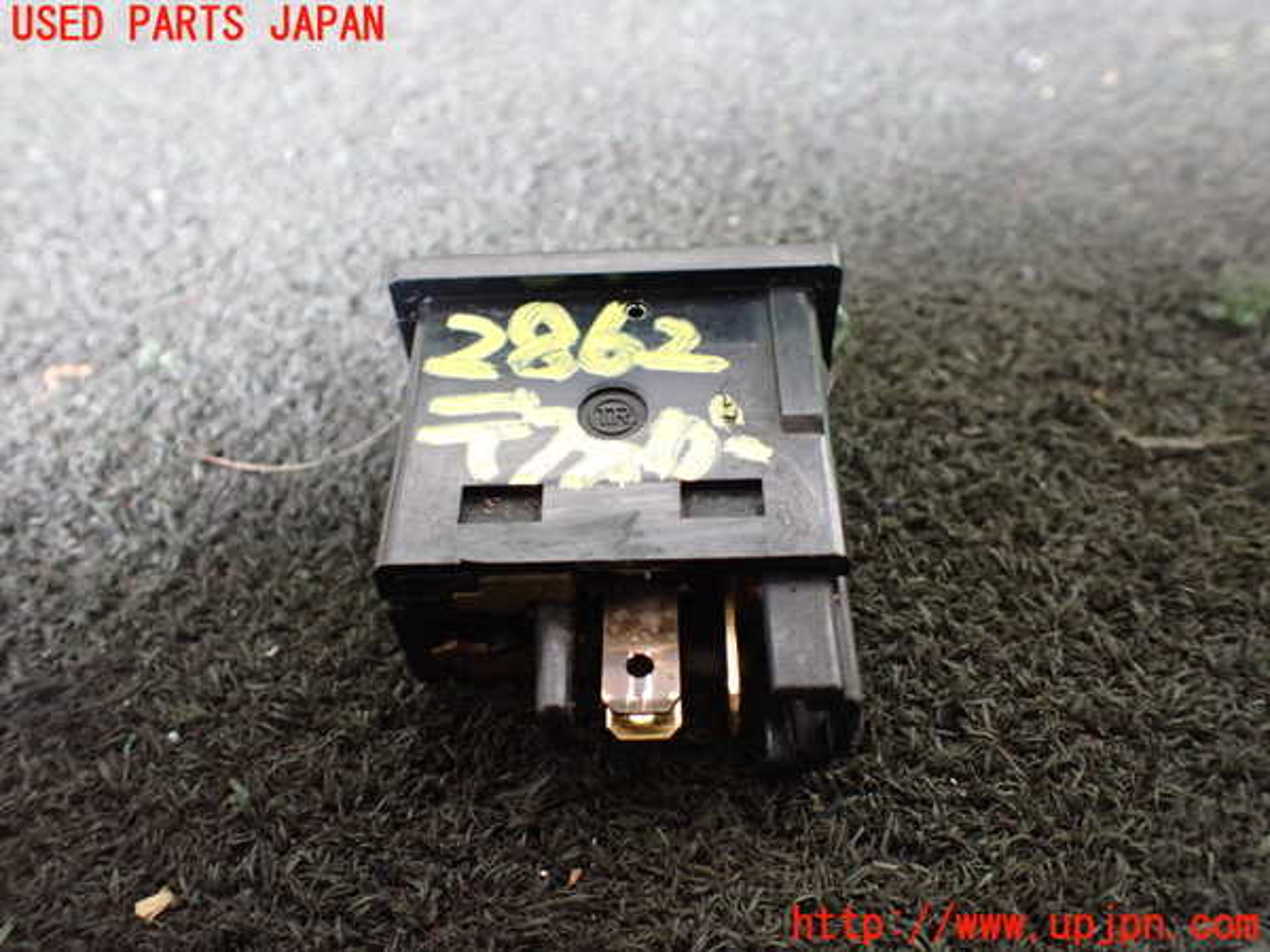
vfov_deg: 46.8
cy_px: 476
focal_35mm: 30
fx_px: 1101
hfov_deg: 60.0
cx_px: 635
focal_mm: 5.4
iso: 800
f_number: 2.3
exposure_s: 1/40
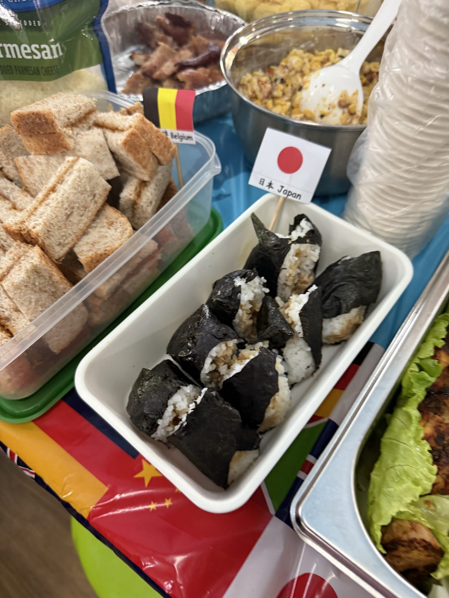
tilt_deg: -58.2
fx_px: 415
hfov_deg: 56.8
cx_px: 224
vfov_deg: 71.6
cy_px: 299
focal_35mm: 24
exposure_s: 1/50
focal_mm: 6.76
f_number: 1.78
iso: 250
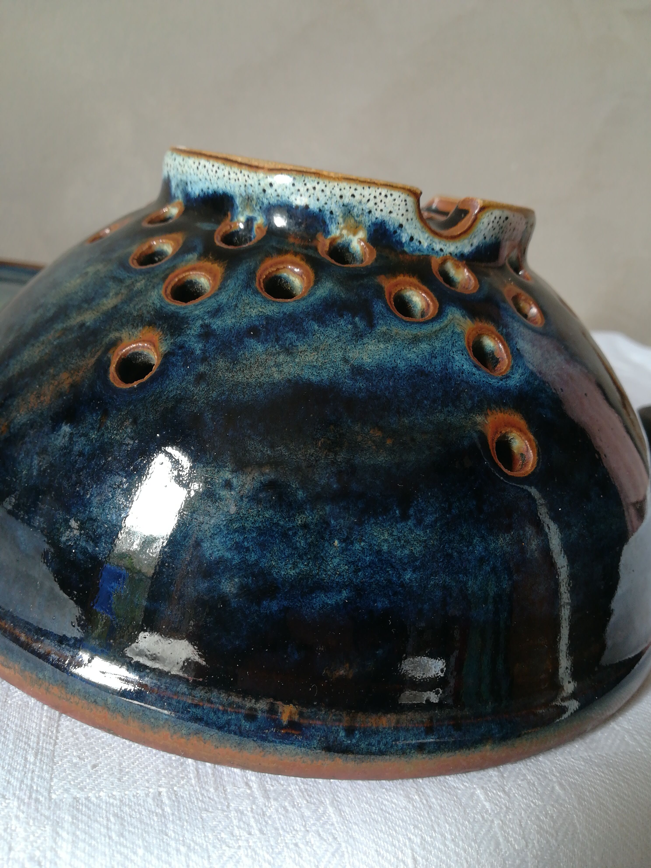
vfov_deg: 67.3
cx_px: 326
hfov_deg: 53.1
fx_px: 652
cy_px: 434
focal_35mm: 26
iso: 80
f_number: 2.2
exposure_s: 1/30
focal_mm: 3.83
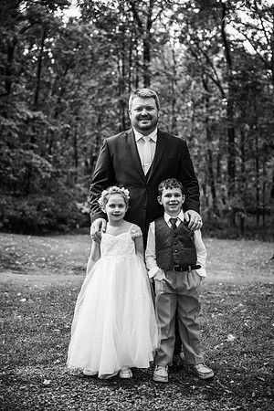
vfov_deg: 37.5
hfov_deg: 25.5
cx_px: 137
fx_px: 605
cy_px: 206
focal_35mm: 53
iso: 200
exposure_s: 1/400
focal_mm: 53
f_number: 2.8
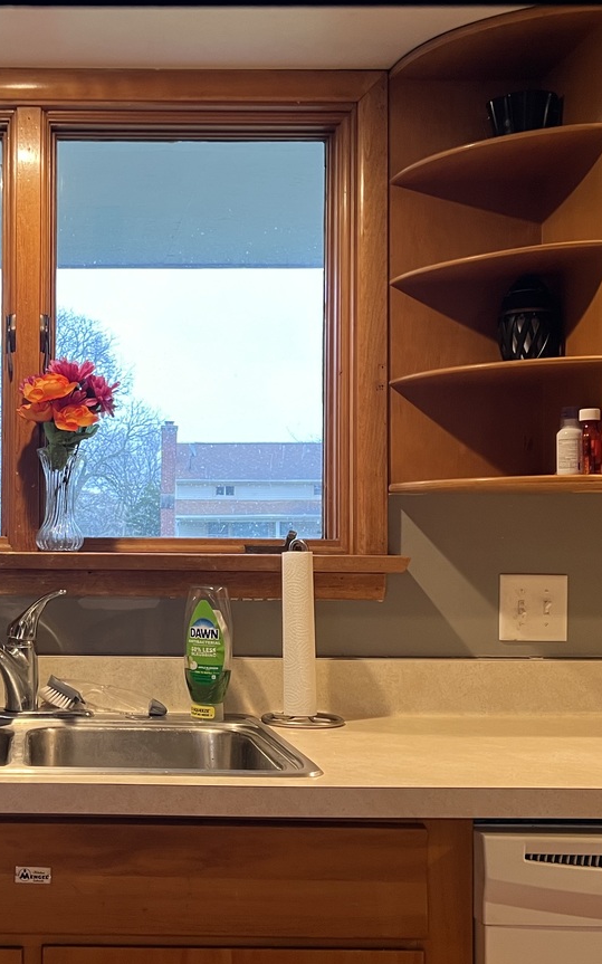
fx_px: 1208
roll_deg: -0.2
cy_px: 535
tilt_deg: +0.7
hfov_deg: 26.8
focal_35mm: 46
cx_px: 39
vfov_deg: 43.4
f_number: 1.5
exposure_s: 1/60
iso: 125
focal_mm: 5.7
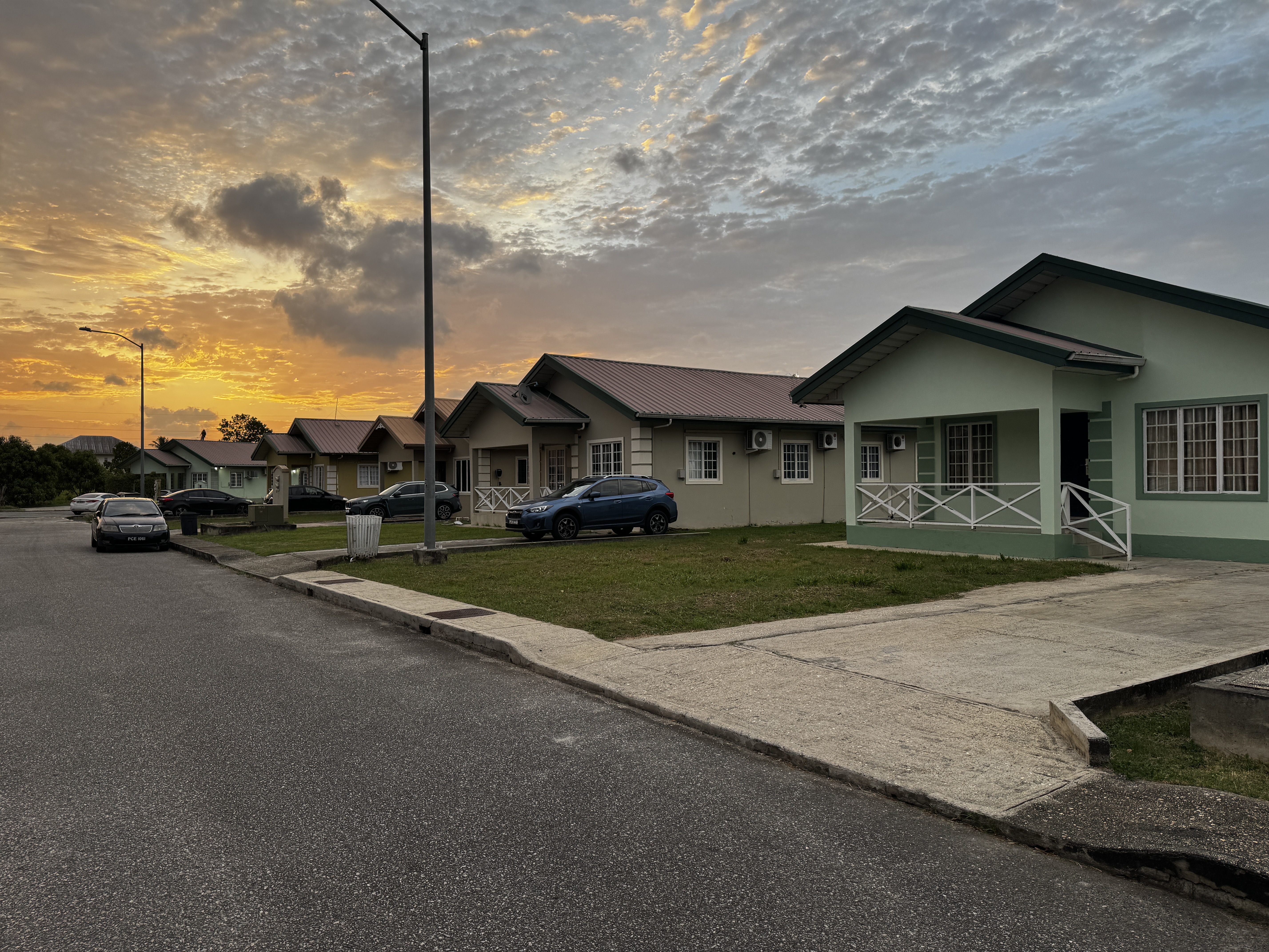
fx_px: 880
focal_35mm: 24
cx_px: 634
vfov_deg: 56.8
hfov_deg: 71.6
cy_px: 476
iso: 80
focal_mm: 6.76
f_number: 1.78
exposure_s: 1/347
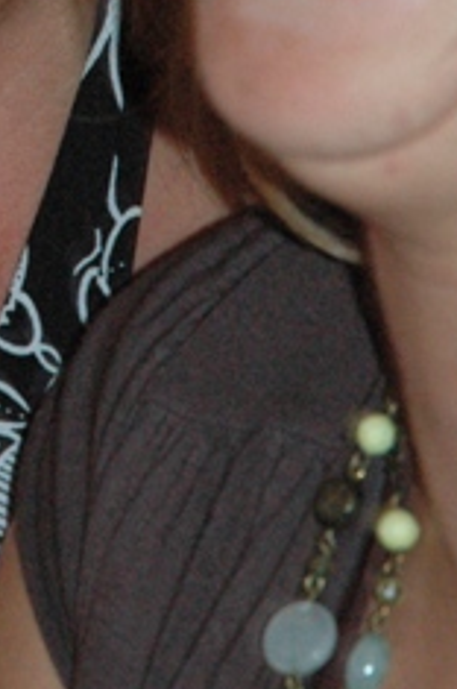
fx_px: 6837
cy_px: -41
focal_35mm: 358
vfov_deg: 5.7
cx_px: -173
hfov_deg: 3.8
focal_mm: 70
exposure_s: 1/60
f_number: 5
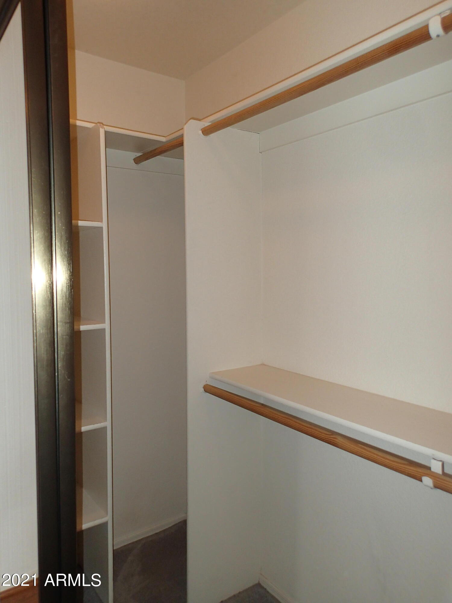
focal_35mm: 25
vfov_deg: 69.4
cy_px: 302
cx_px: 226
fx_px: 435
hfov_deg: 54.9
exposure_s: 1/30
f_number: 2
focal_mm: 4.5
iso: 200
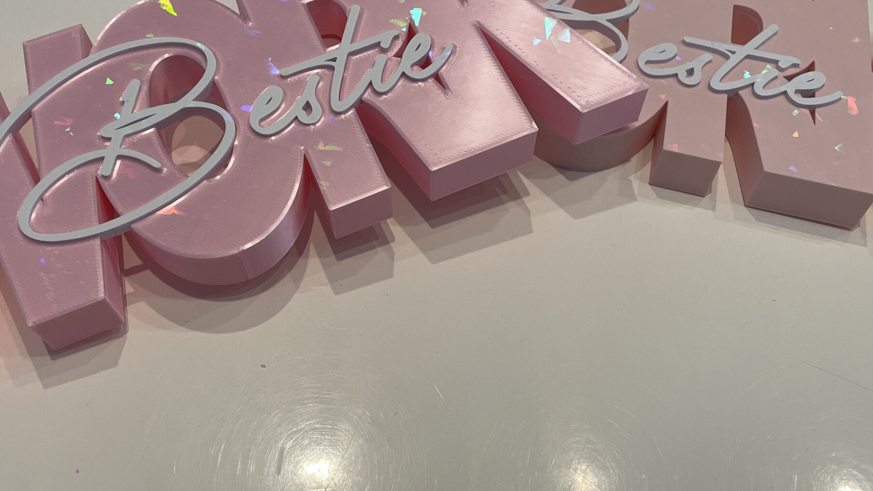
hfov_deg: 50.5
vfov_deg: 29.4
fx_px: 926
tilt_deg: -52.4
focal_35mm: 40
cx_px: 413
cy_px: 141
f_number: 1.6
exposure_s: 1/100
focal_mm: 4.2
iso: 100
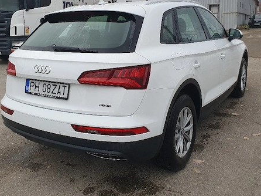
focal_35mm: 35
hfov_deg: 52.6
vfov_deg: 40.2
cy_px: 66
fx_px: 264
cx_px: 136
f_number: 2.4
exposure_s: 1/120
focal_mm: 4.32
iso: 80
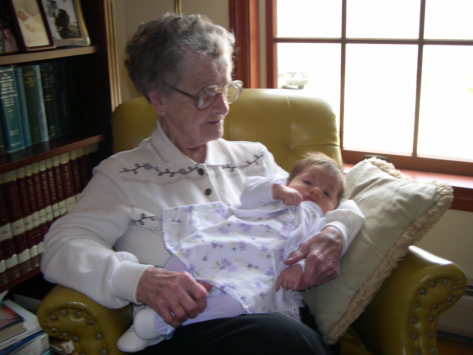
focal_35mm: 38
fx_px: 519
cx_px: 236
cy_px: 178
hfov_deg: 49.0
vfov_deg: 37.7
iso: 100
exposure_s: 1/30
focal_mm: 8
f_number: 2.8
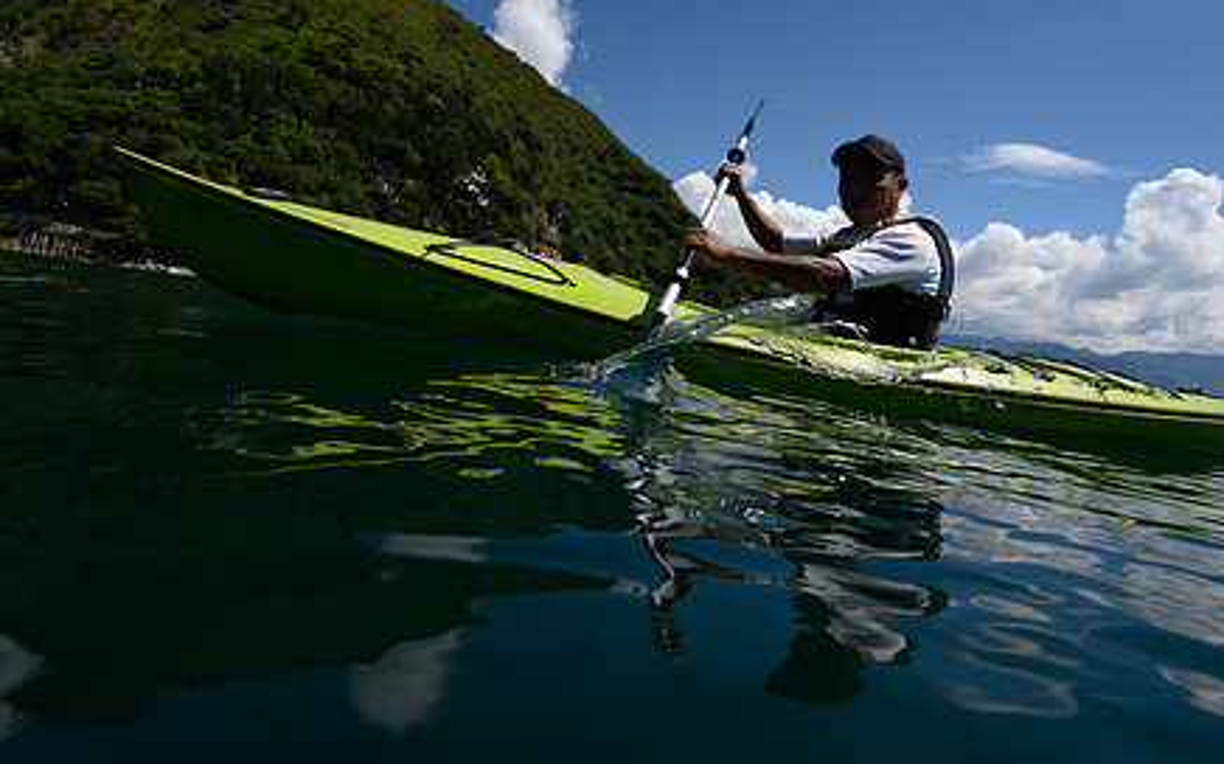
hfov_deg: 88.0
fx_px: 633
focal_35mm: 19
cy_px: 251
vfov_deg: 60.6
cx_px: 634
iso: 80
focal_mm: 14
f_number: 8
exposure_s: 1/400
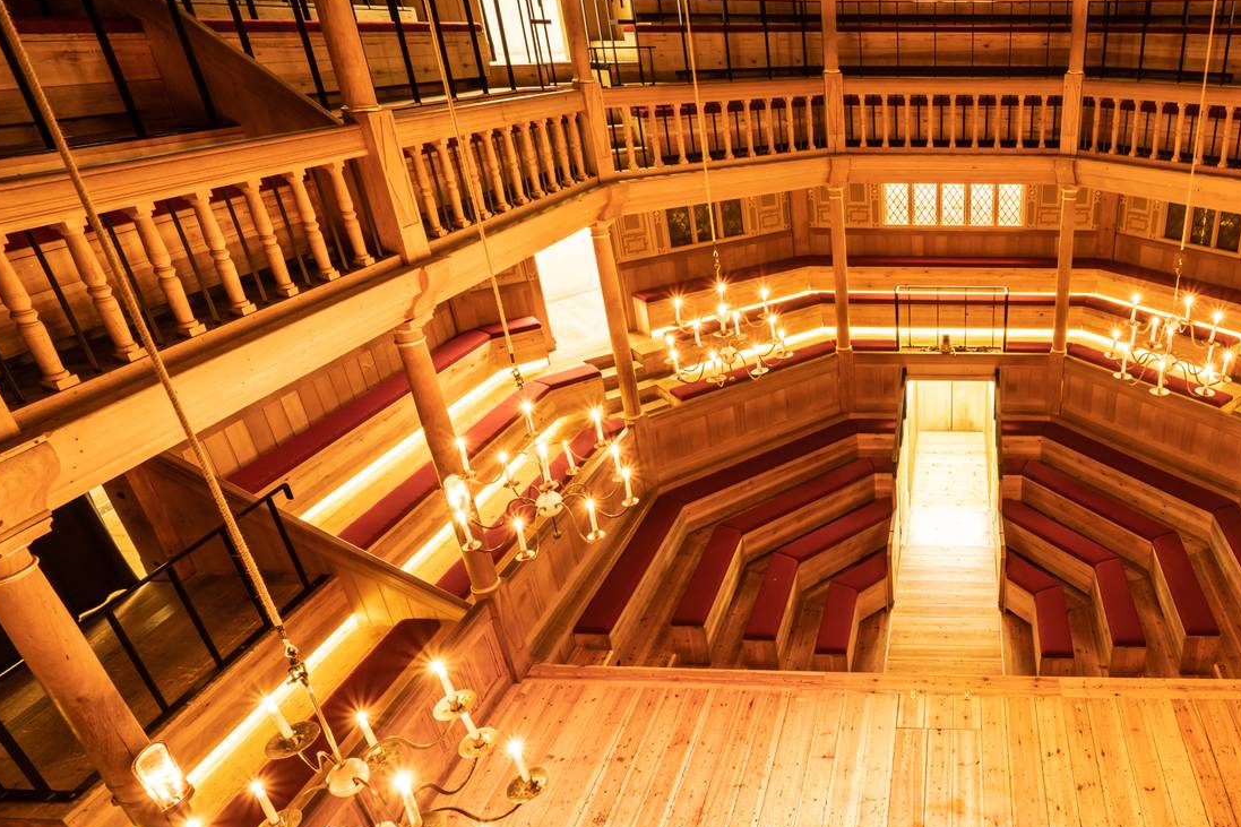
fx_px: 724
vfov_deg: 59.4
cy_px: 372
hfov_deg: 74.7
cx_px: 947
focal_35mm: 21
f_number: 8
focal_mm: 12
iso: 200
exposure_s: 2.5
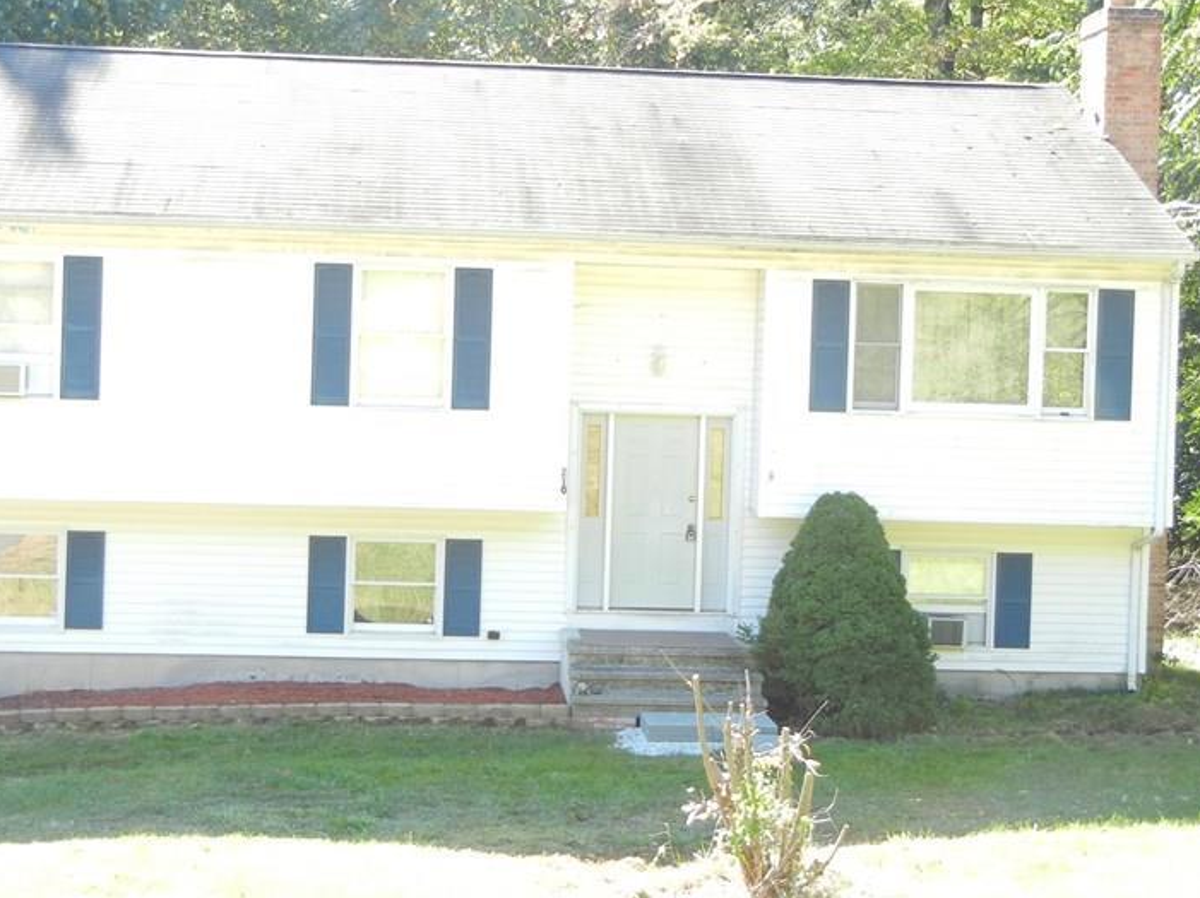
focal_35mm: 57
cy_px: 380
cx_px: 539
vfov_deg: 25.6
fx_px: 1975
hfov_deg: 33.8
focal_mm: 7.1
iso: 160
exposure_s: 1/85
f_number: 3.7
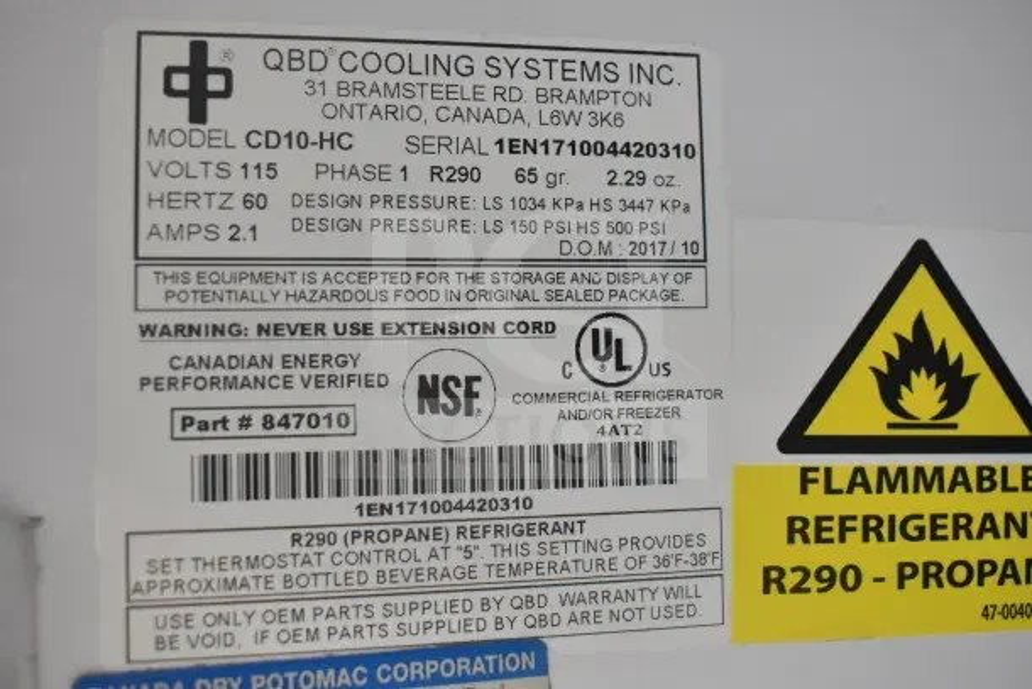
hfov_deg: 51.3
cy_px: 344
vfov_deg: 35.5
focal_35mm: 38
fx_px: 1075
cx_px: 516
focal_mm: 25
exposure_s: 1/160
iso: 6400
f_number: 5
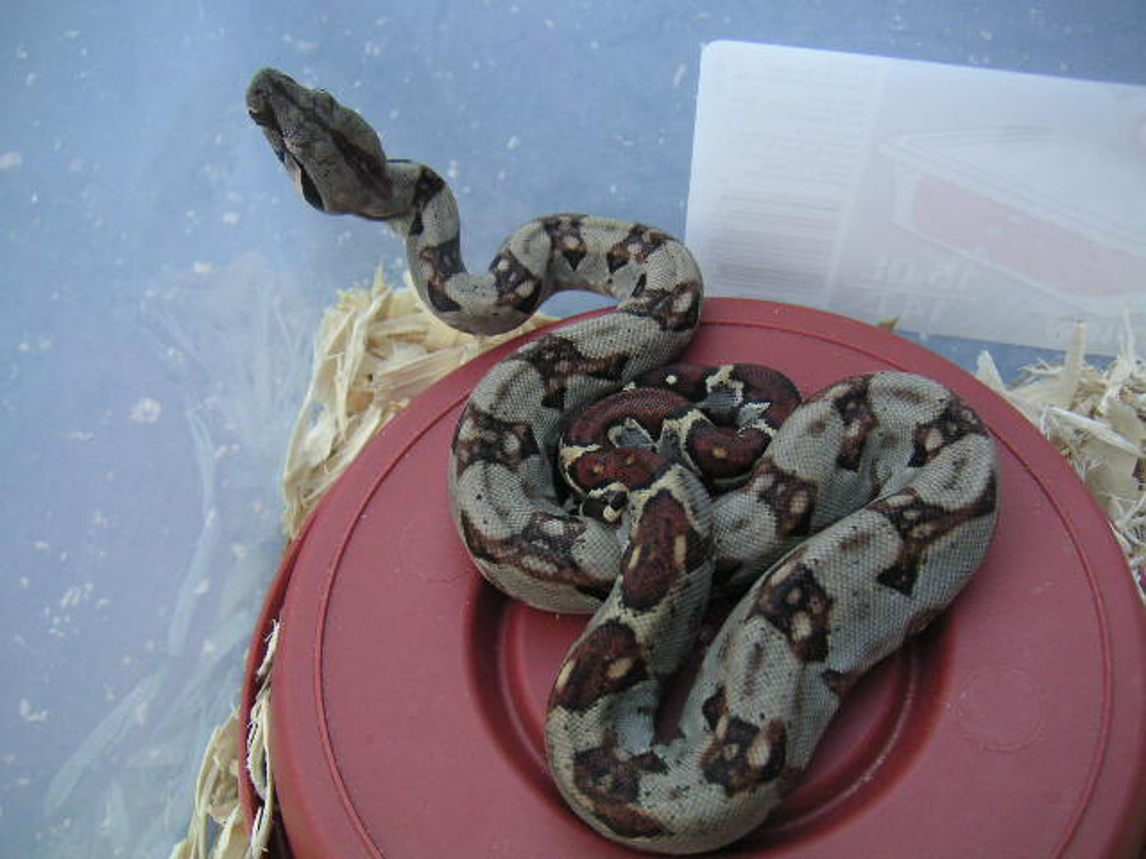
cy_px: 430
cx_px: 573
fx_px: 1258
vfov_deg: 37.7
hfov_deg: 49.0
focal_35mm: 38
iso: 100
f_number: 2.8
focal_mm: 6
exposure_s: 1/30
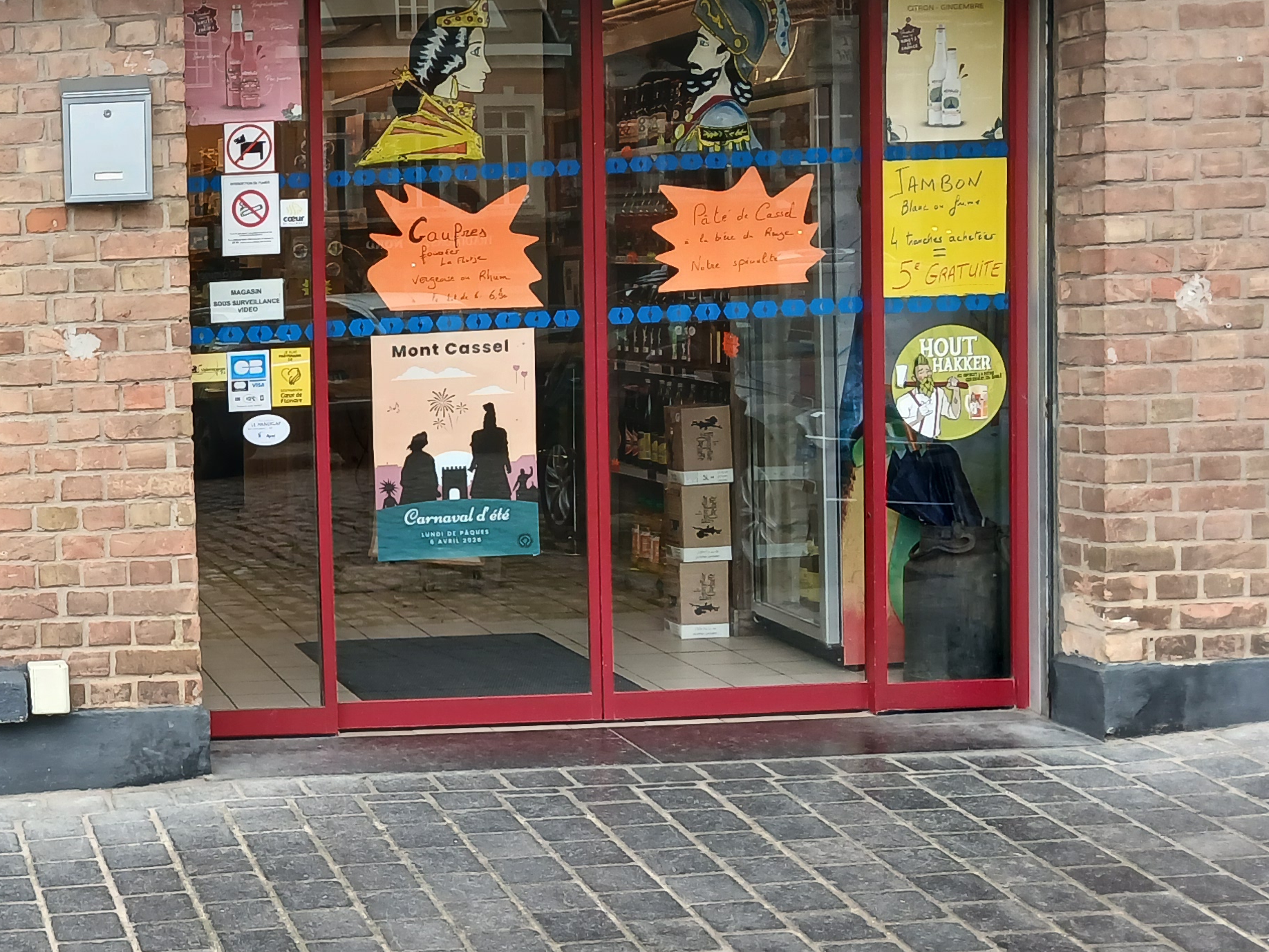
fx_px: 2200
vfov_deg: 24.4
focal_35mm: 60
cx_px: -81
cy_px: 401
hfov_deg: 29.4
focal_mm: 3.98
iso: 40
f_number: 1.8
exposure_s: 1/100
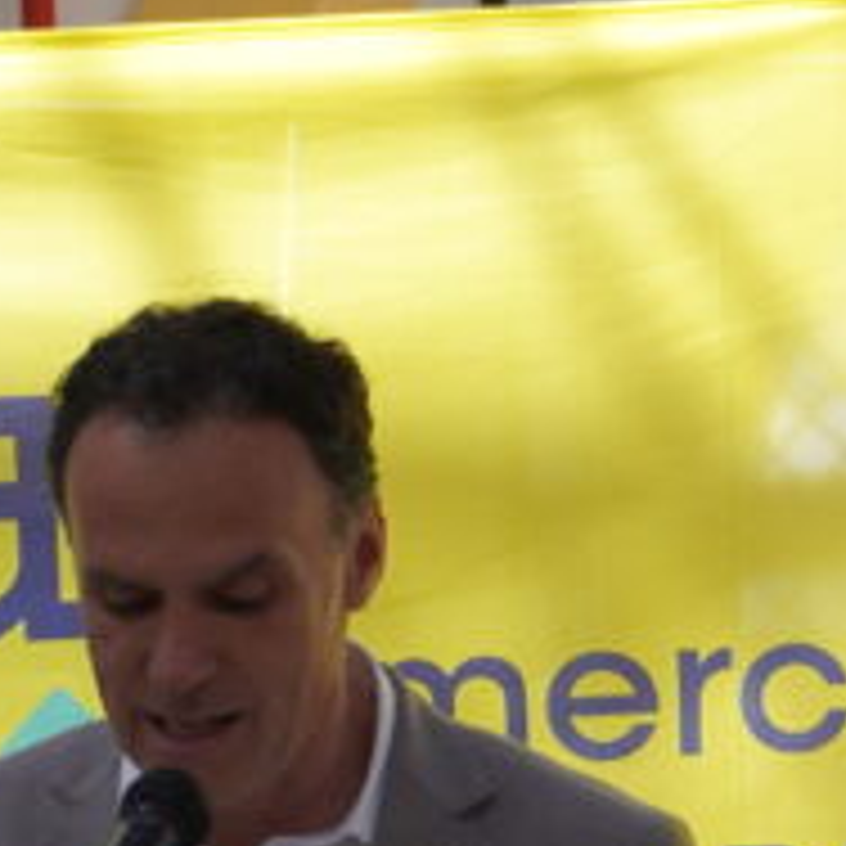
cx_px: 1368
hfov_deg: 7.5
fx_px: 6341
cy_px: 1010
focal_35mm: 229
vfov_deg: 7.6
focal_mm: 33
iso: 160
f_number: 5
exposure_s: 1/160
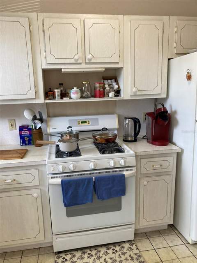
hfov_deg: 49.7
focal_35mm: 28
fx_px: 212
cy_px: 132
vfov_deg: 63.4
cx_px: 98
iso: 50
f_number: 1.8
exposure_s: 1/60
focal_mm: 3.99
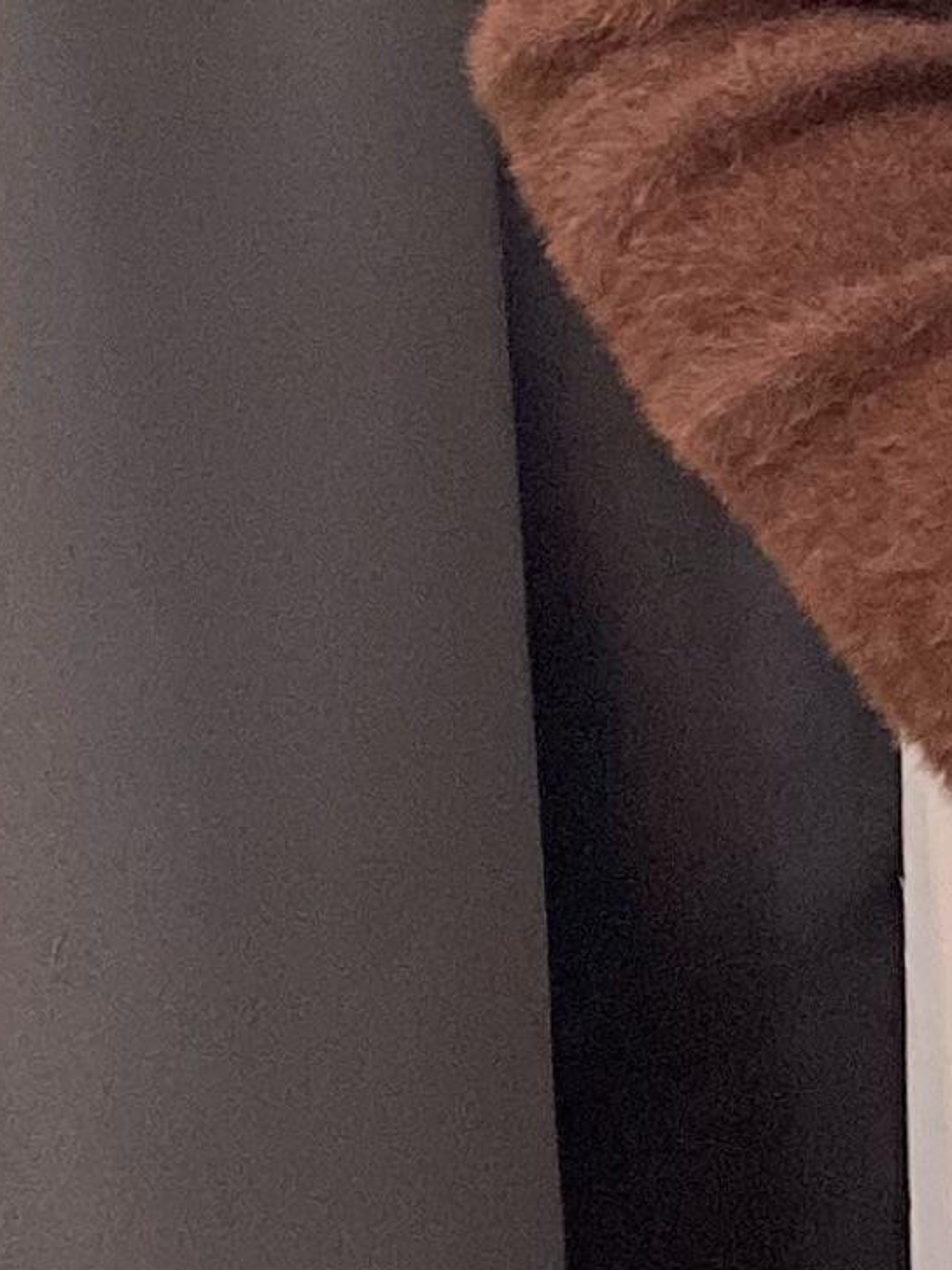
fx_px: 10594
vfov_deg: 6.8
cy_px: -434
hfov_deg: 5.0
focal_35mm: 289
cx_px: 2399
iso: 160
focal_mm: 6
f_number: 2
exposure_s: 1/100
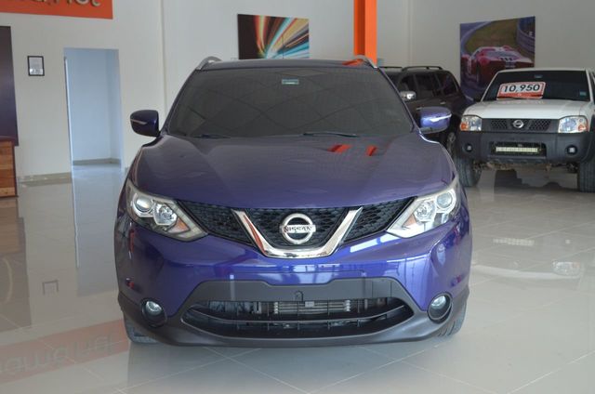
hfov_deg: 45.0
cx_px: 298
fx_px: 718
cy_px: 197
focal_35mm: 44
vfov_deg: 30.7
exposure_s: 1/160
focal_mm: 29
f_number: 4.5
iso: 500
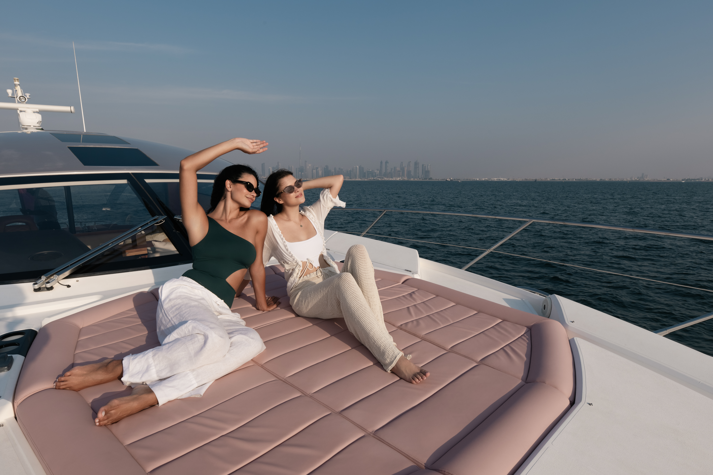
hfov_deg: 84.0
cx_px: 356
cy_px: 238
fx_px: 396
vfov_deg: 61.9
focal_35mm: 20
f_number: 14
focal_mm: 20
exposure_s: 1/320
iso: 200
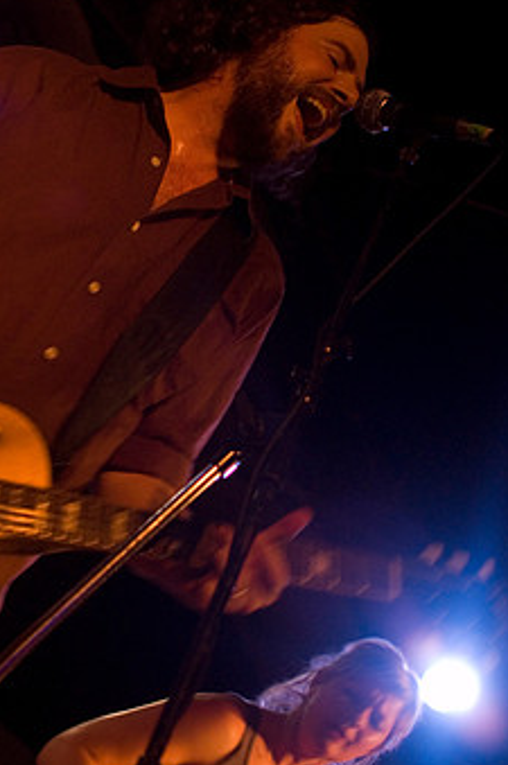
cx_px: 227
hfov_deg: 19.5
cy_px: 402
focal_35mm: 70
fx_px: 1479
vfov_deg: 29.0
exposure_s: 1/25
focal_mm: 35
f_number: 2.8
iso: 800
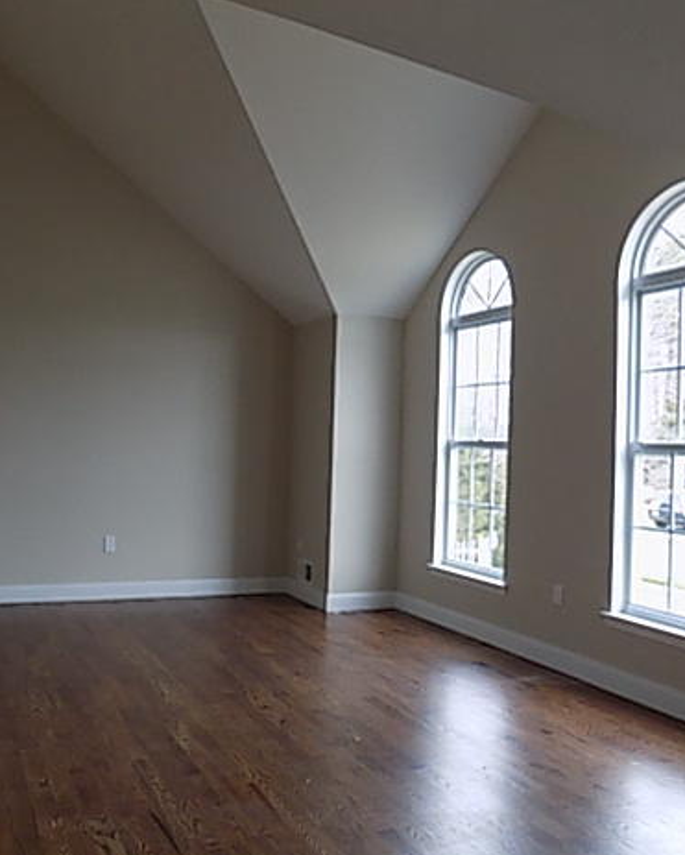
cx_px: 234
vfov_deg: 57.1
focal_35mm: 31
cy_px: 440
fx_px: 785
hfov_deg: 46.5
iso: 220
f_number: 3.1
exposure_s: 1/30
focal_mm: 4
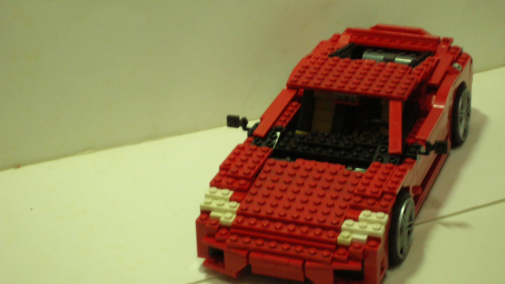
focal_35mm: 99
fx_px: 1326
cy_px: 134
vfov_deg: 12.2
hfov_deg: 21.6
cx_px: 252
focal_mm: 15
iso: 173
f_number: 4.5
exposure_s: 1/4
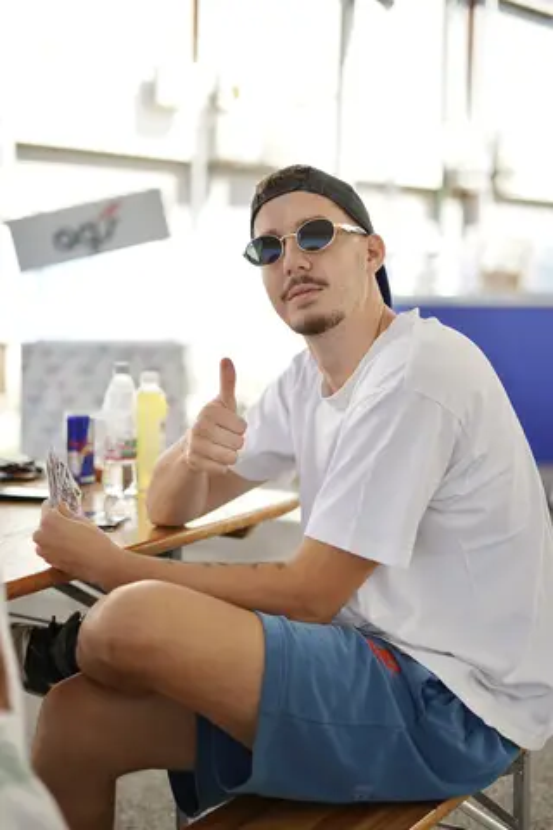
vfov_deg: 39.6
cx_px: 276
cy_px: 415
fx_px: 1152
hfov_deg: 27.0
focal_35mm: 50
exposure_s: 1/640
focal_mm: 50
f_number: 1.8
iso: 100
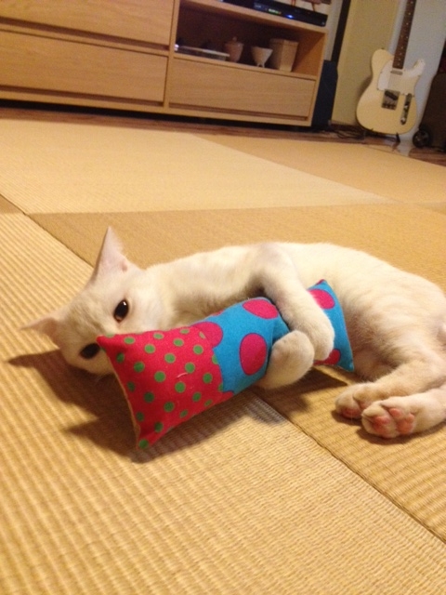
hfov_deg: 40.7
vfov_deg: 52.6
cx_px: 223
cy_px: 298
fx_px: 601
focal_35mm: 35
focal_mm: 4.28
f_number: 2.4
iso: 400
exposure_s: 1/20
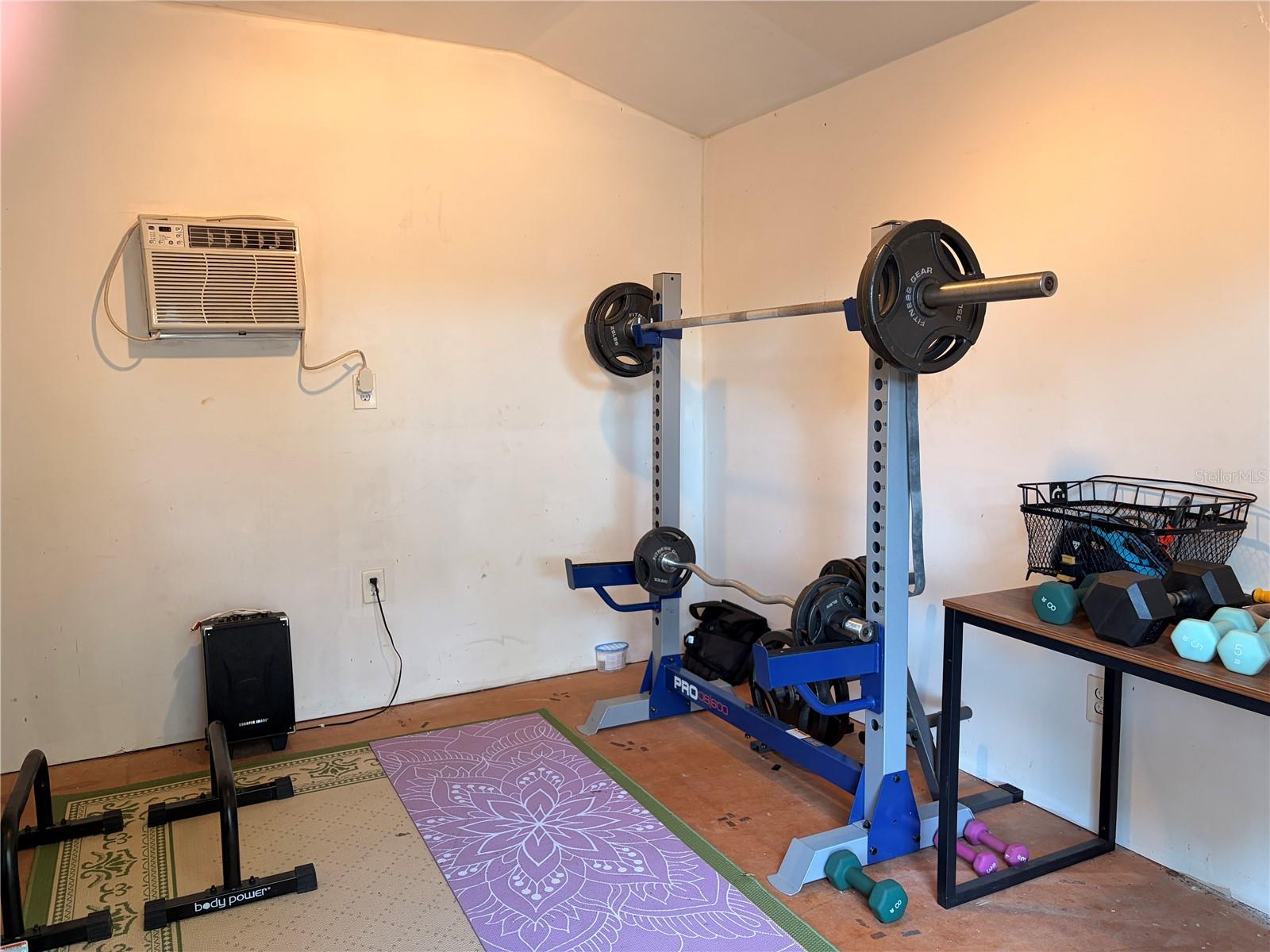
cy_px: 476
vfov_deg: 53.1
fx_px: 954
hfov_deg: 67.3
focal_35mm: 26
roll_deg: +1.0
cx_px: 635
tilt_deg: -5.9
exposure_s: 1/60
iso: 160
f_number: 1.6
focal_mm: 5.96
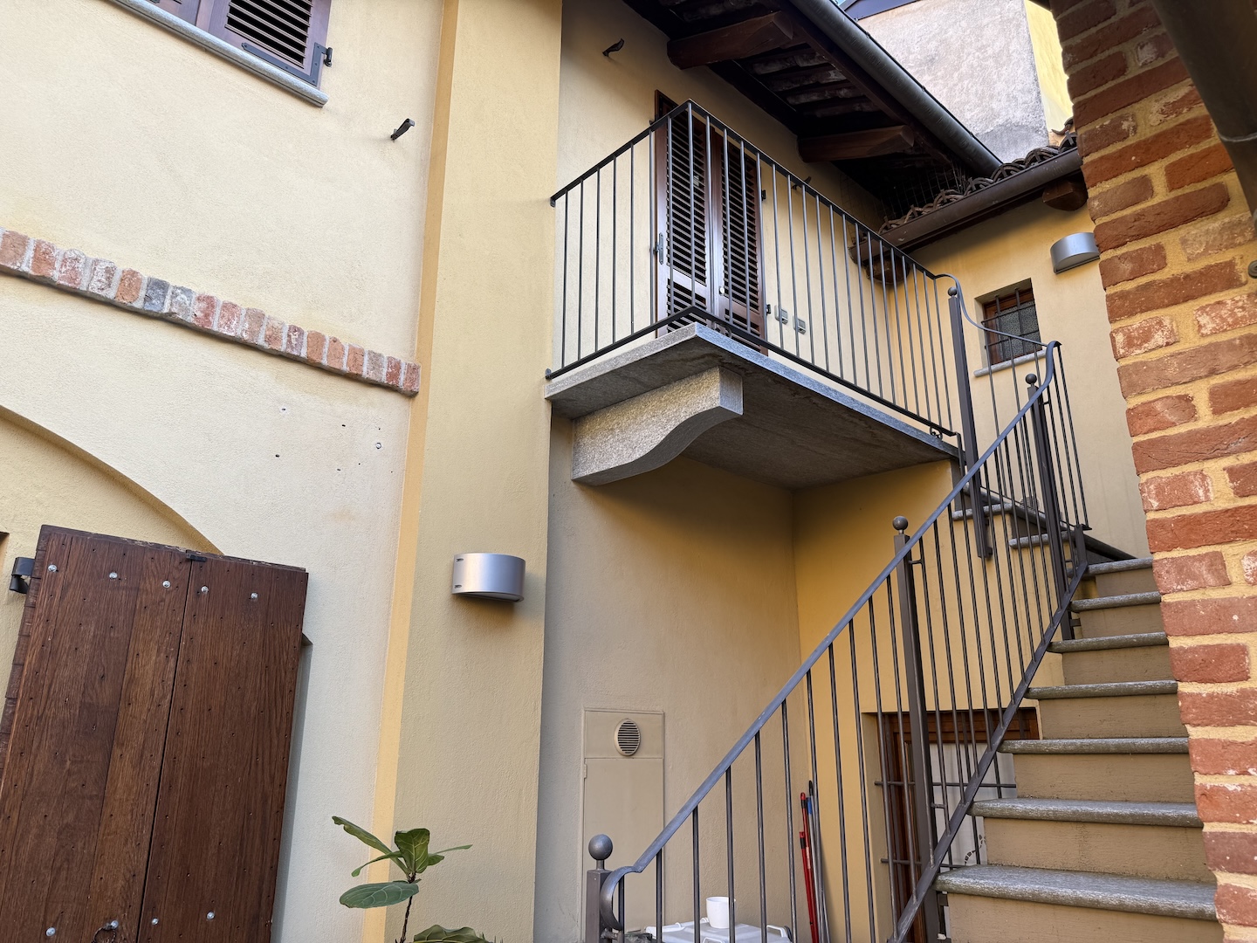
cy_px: 472
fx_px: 872
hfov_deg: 71.6
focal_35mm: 24
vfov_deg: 56.8
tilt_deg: +18.5
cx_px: 628
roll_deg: -1.1
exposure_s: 1/228
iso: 64
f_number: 1.78
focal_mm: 6.76
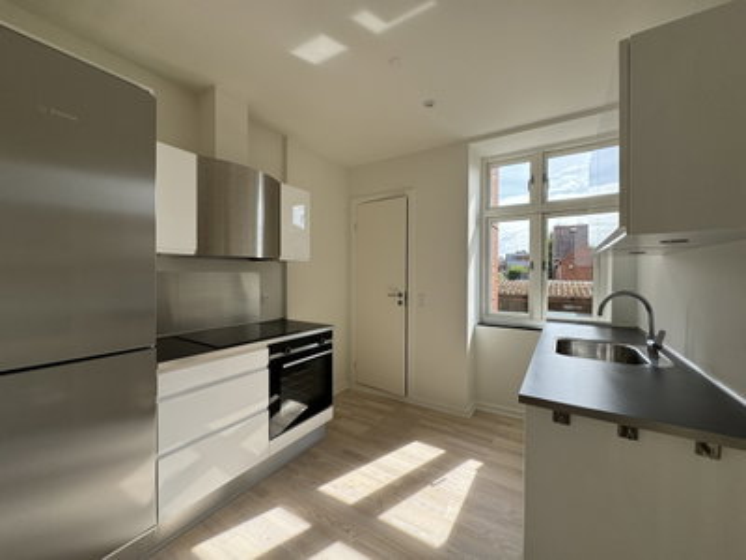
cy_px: 280
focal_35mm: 14
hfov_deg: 102.1
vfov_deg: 85.7
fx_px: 302
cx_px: 373
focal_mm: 2.22
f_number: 2.2
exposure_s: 1/264
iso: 40
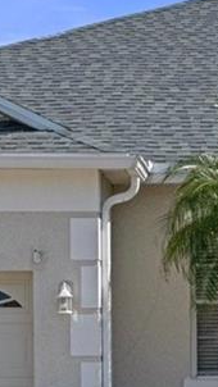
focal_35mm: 133
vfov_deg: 15.6
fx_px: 1366
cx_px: 340
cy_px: 440
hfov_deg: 8.9
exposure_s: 1/500
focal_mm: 16
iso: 640
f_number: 8
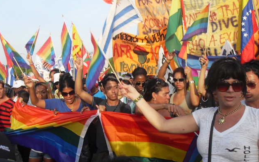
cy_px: 90
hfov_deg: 49.3
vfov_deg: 31.9
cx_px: 127
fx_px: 282
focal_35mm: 40
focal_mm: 6.3
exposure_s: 1/60
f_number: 8.9
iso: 80
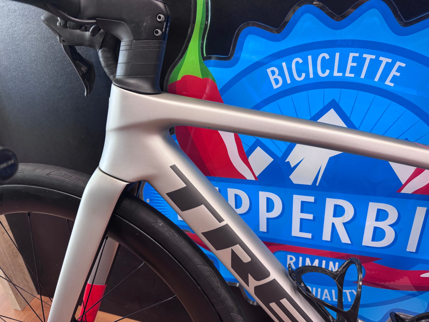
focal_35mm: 24
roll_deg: +4.5
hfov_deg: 71.6
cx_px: 214
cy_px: 161
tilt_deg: -24.4
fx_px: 297
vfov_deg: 56.8
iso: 200
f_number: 1.78
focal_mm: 6.76
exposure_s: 1/50
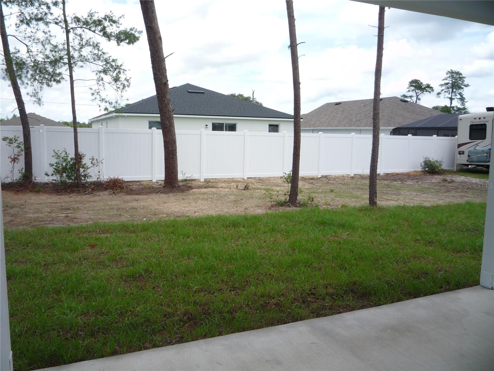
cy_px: 186
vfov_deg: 46.8
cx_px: 247
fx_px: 428
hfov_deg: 60.0
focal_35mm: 30
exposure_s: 1/400
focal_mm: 5.2
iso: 100
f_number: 4.5
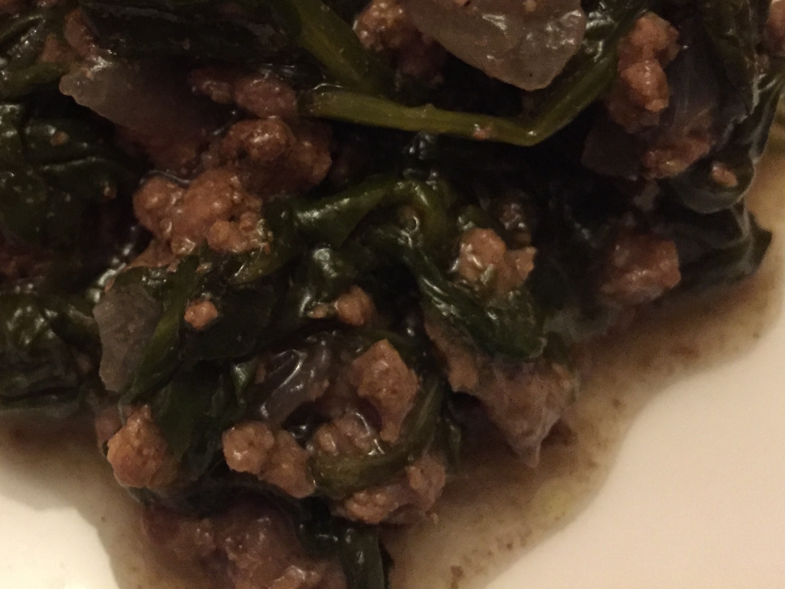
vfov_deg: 28.2
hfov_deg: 37.4
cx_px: 212
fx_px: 1134
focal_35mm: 50
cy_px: 84
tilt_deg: -51.7
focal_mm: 4.15
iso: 400
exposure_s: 1/15
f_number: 2.2
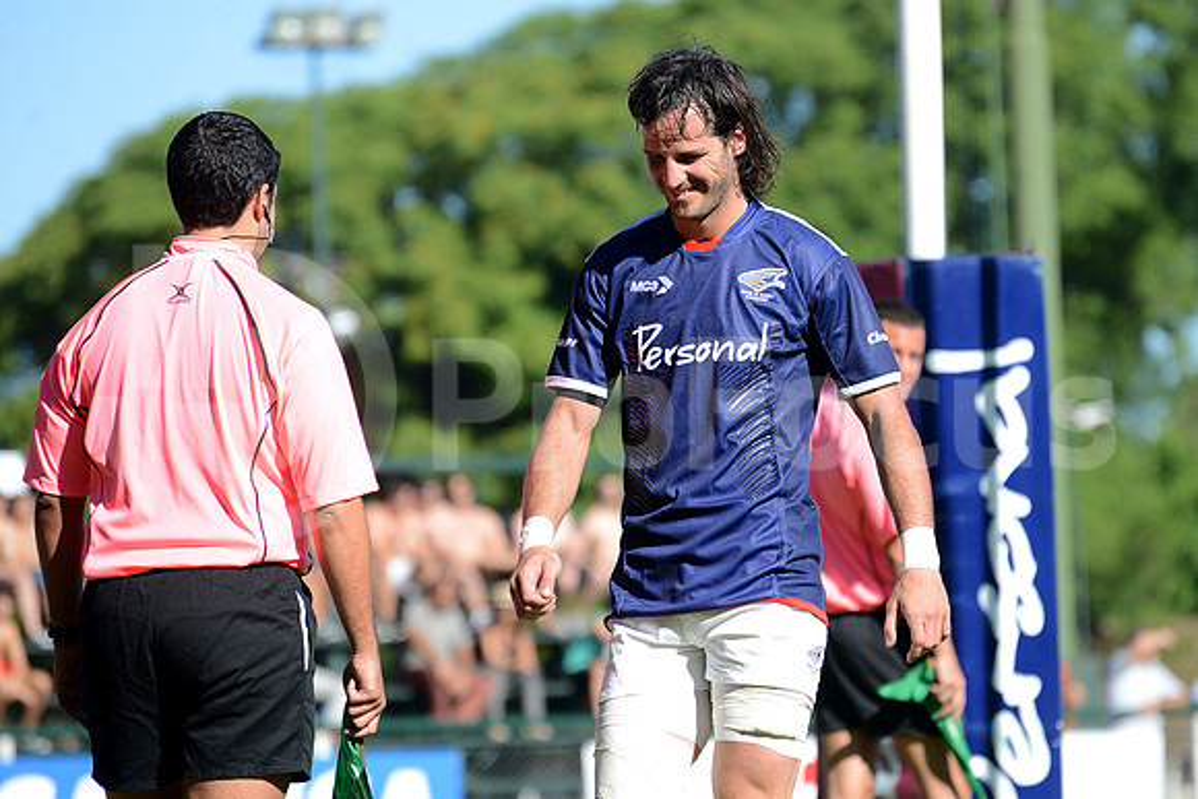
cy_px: 400
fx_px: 7988
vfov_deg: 5.7
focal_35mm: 240
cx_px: 599
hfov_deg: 8.6
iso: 320
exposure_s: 1/800
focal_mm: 240
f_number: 5.3
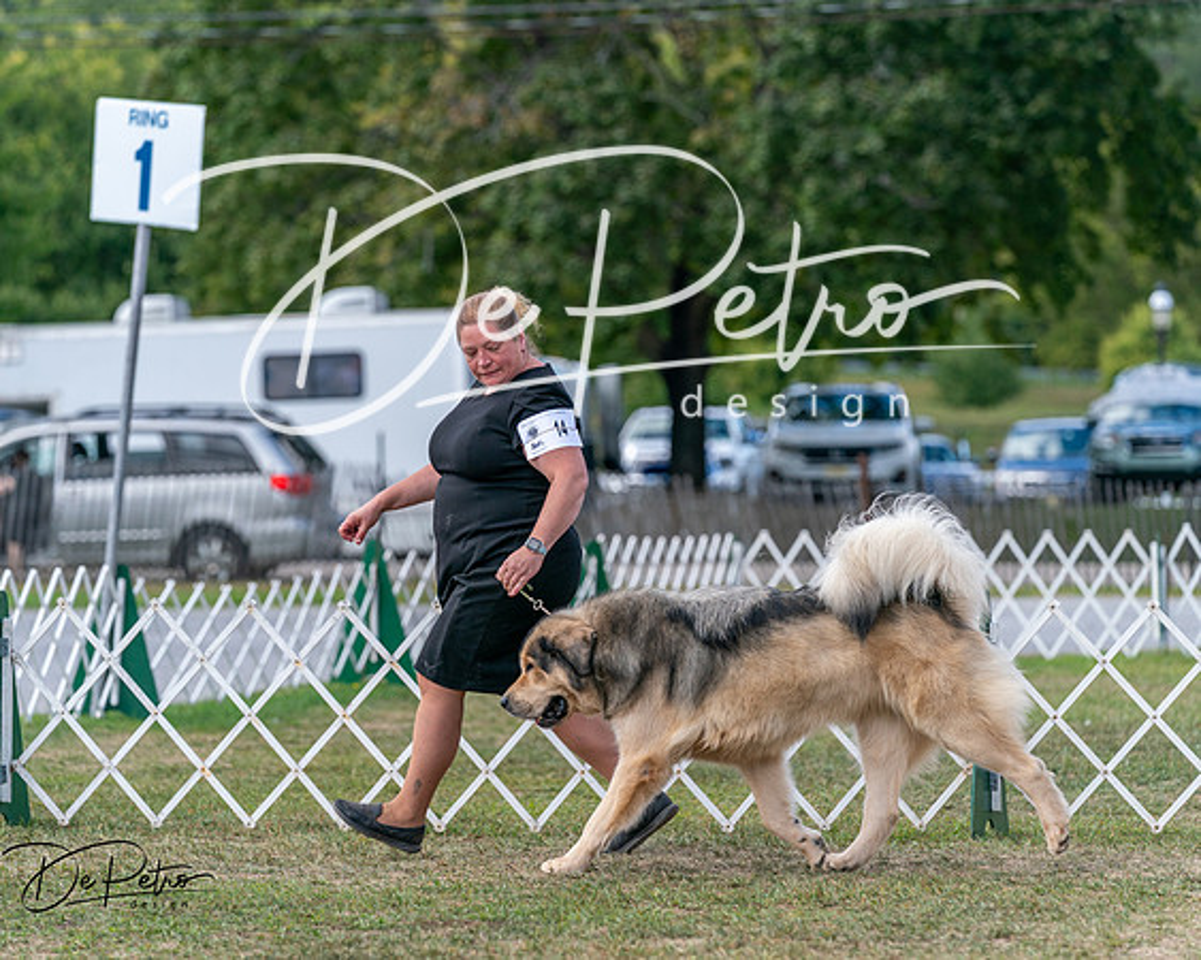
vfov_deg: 8.5
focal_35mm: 182
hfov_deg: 10.6
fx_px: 6483
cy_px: 480
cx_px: 600
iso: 400
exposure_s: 1/2000
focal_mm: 162
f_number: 4
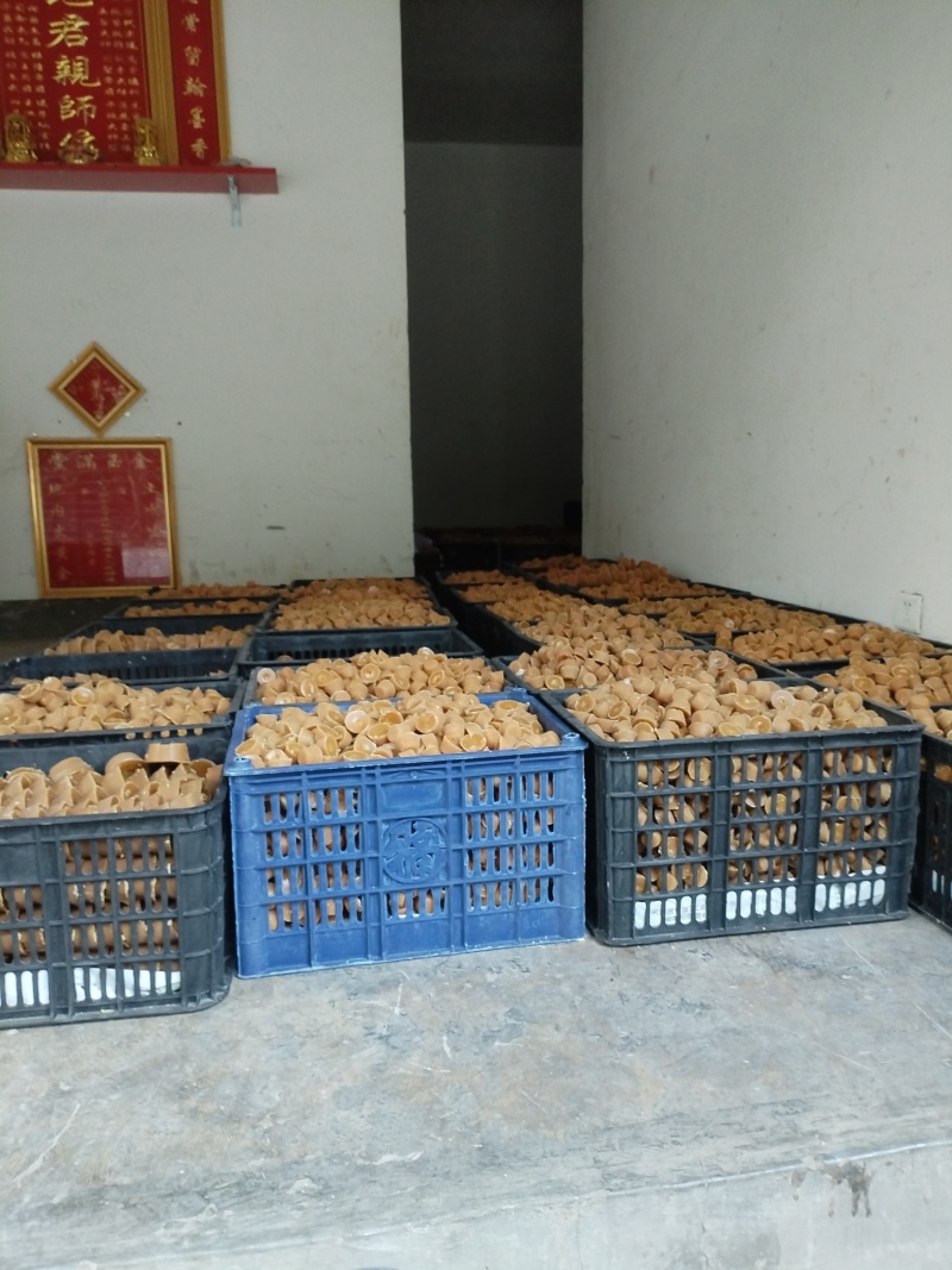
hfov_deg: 53.1
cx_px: 476
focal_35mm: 26
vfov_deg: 67.3
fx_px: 954
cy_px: 635
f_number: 1.8
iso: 640
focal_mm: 4.25
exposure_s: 1/14.3
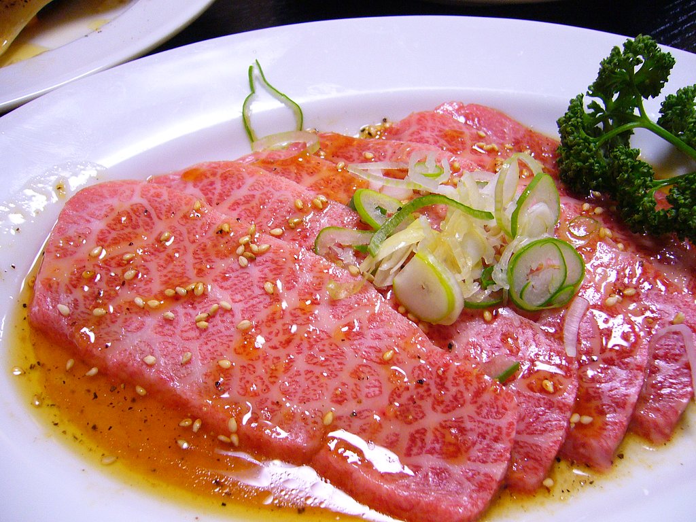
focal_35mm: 35
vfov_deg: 40.7
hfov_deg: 52.6
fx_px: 704
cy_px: 261
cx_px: 348
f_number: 2.8
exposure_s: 1/10
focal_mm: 5.8
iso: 200
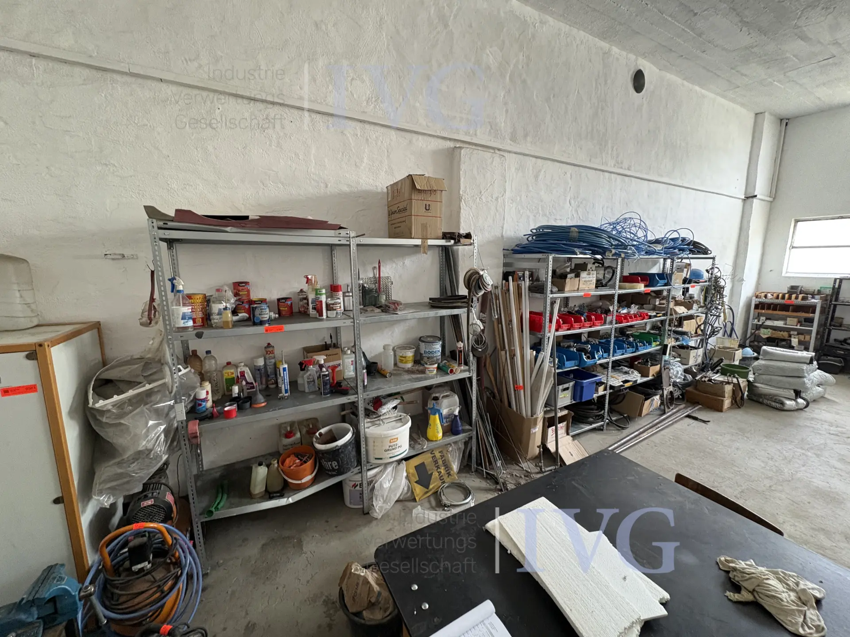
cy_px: 318
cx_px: 425
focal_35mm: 14
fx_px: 344
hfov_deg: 102.1
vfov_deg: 85.7
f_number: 2.2
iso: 320
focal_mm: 2.22
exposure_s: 1/60
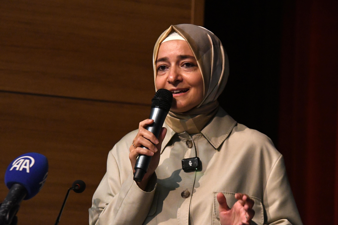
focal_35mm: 277
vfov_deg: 5.0
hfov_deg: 7.4
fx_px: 2601
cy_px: 112
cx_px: 169
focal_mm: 185
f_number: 4
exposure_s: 1/200
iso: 8000
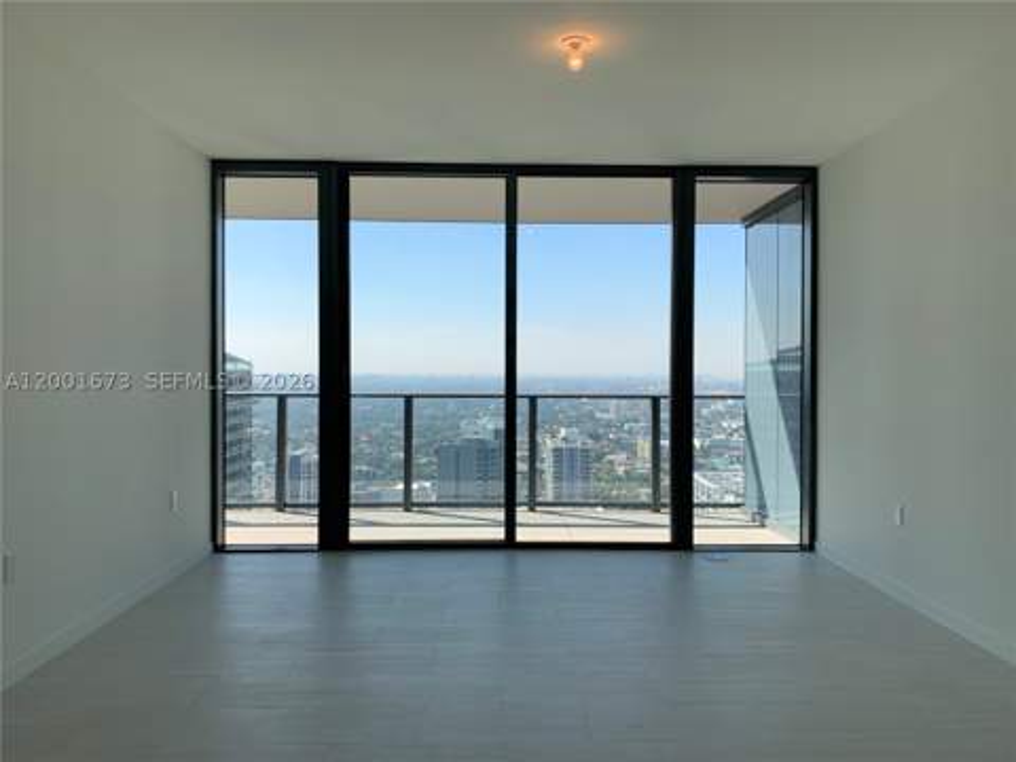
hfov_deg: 67.3
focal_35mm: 26
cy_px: 381
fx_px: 763
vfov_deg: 53.1
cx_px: 508
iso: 25
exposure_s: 1/474
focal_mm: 4.25
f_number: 1.8
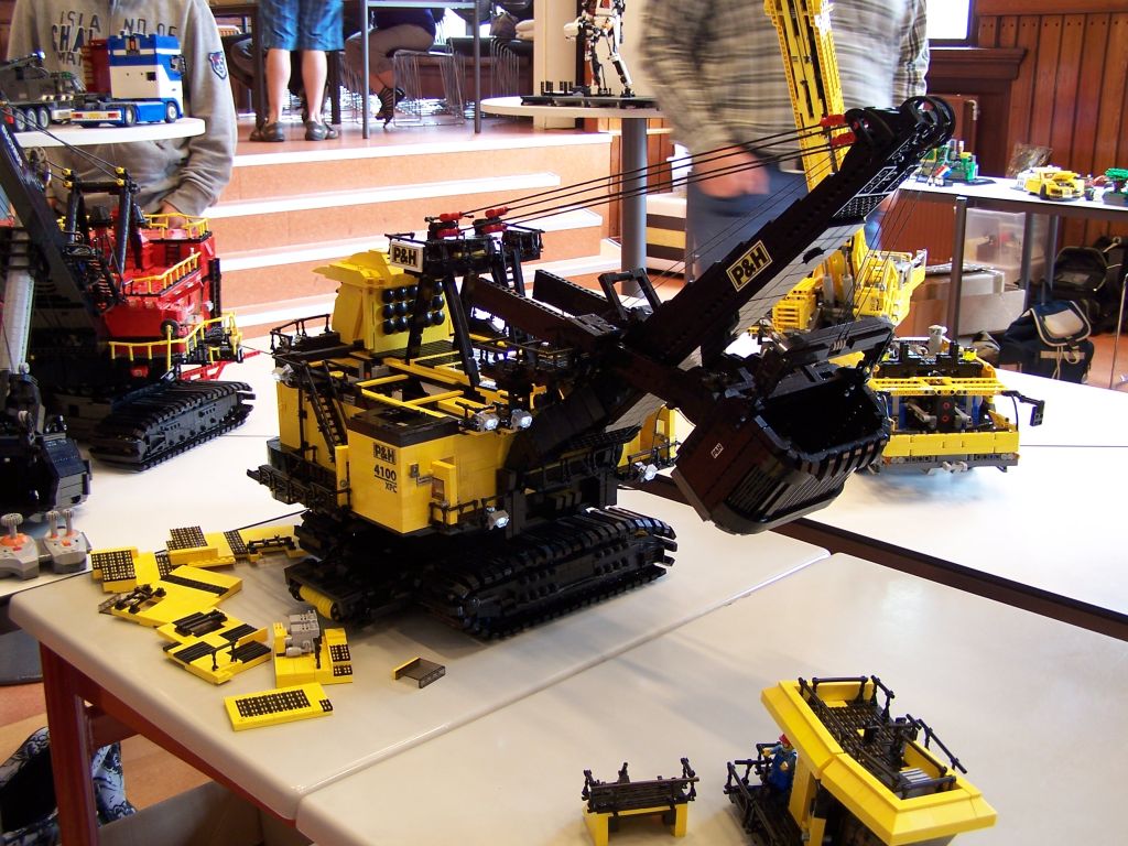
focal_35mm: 40
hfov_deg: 46.8
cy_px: 423
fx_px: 1303
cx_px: 564
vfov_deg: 36.0
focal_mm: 6.7
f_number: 2.8
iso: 80
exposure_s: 1/8
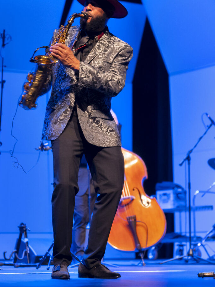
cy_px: 134
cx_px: 108
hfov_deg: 13.0
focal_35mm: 114
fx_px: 944
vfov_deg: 17.3
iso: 2500
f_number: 2.8
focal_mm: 70
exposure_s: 1/40
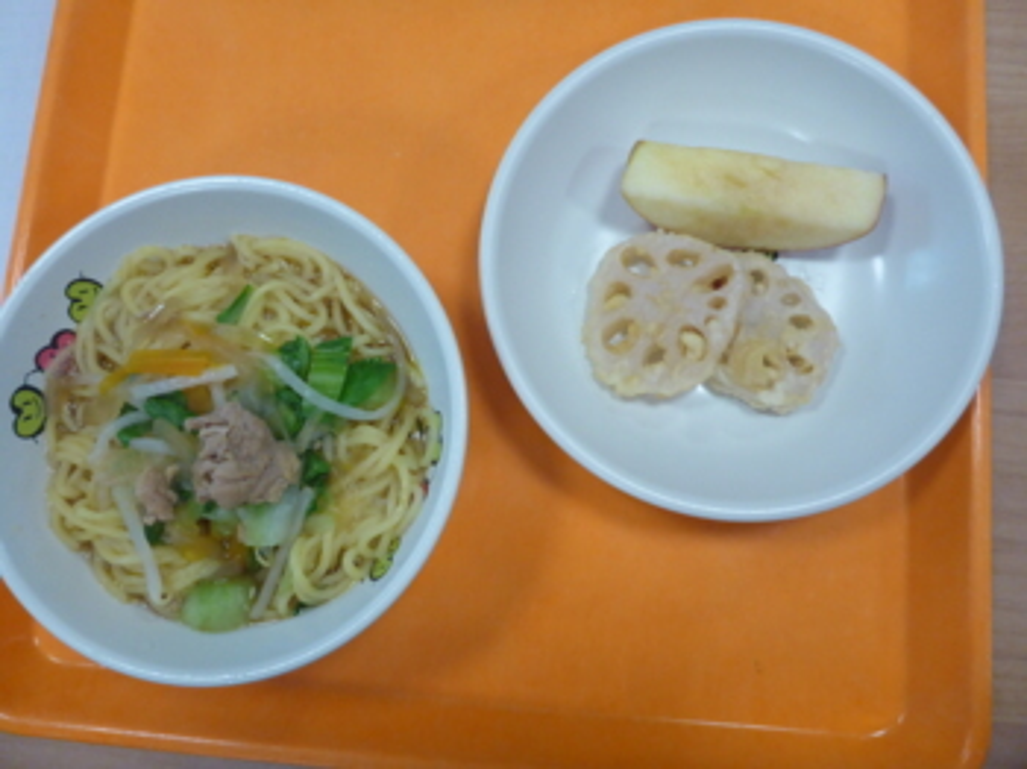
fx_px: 830
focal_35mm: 28
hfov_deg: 63.5
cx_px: 514
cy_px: 384
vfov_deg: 49.7
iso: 400
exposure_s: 1/100
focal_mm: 4.9
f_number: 3.3
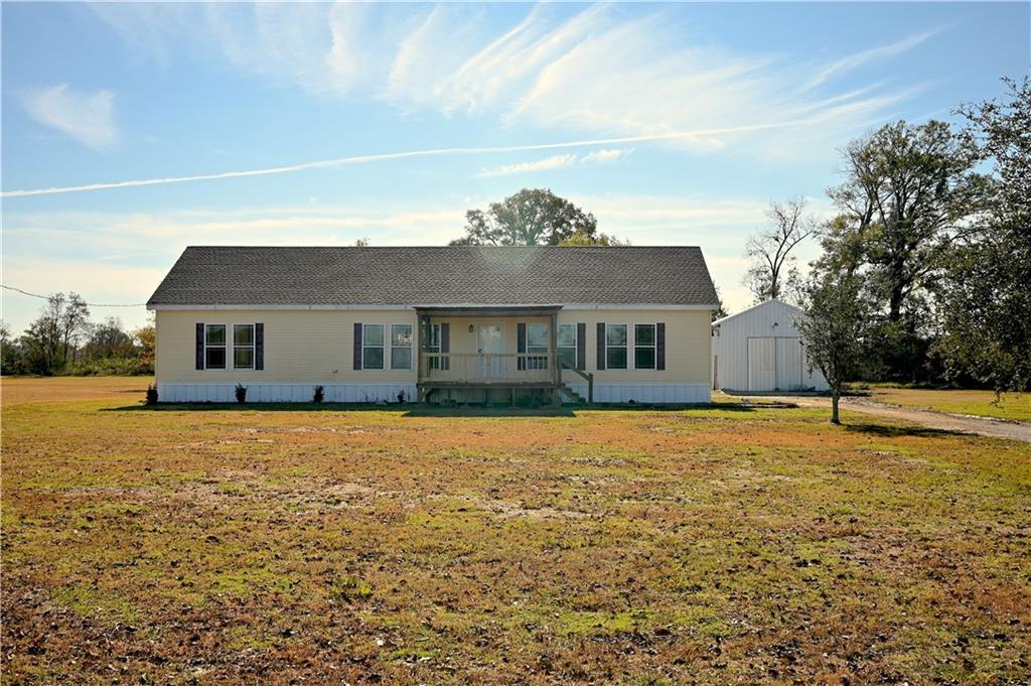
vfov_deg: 36.8
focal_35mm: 36
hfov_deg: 53.2
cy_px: 343
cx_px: 516
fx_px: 1030
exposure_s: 1/125
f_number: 16
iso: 125
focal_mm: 36
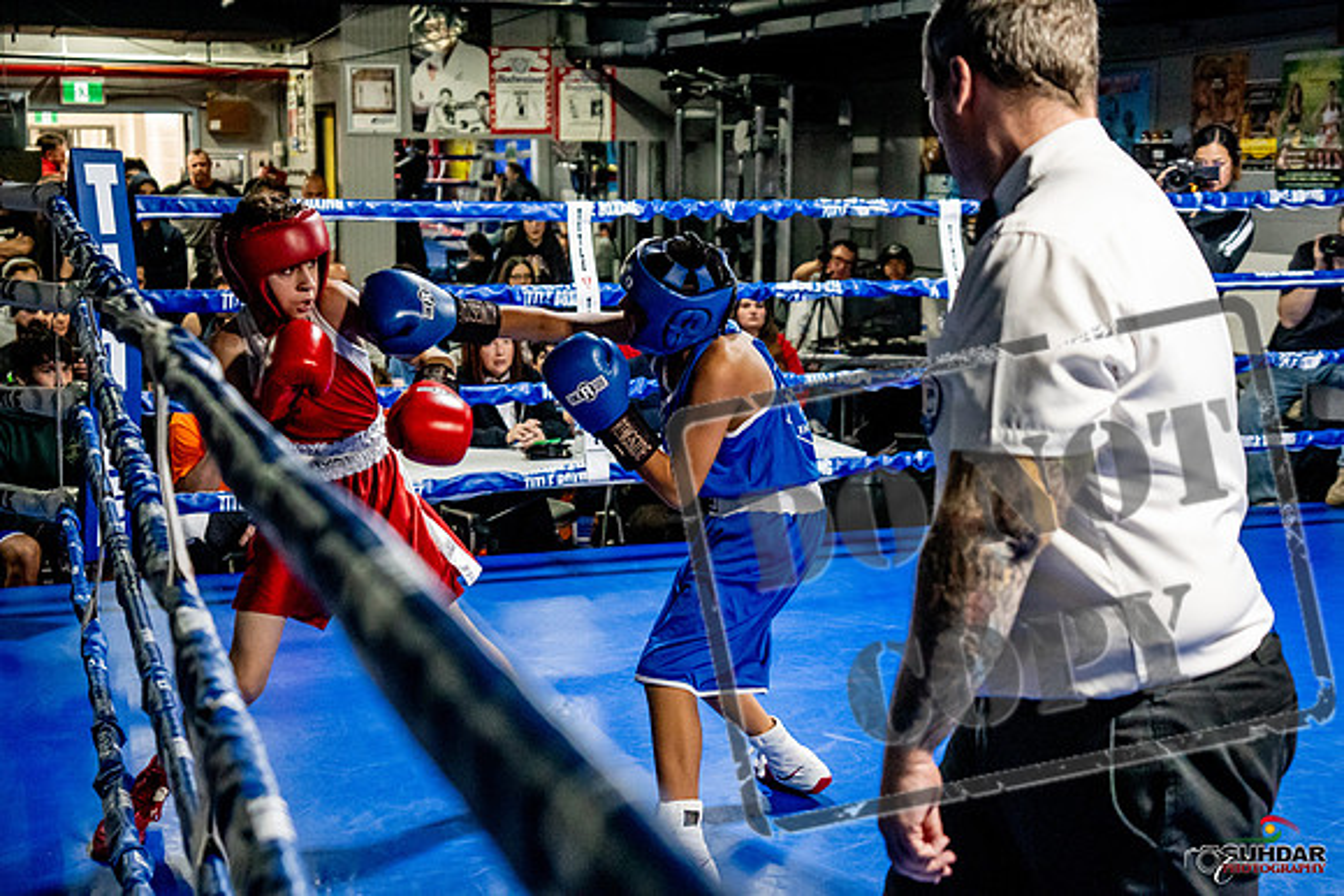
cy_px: 448
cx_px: 672
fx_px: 1942
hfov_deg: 38.2
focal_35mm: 52
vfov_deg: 26.0
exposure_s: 1/800
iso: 5000
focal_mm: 35
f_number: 2.8
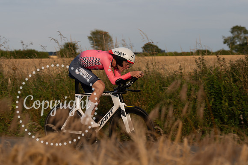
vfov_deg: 12.9
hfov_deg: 19.2
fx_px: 731
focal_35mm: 106
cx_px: 139
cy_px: 71
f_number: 4.5
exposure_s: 1/800
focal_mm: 78
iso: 160
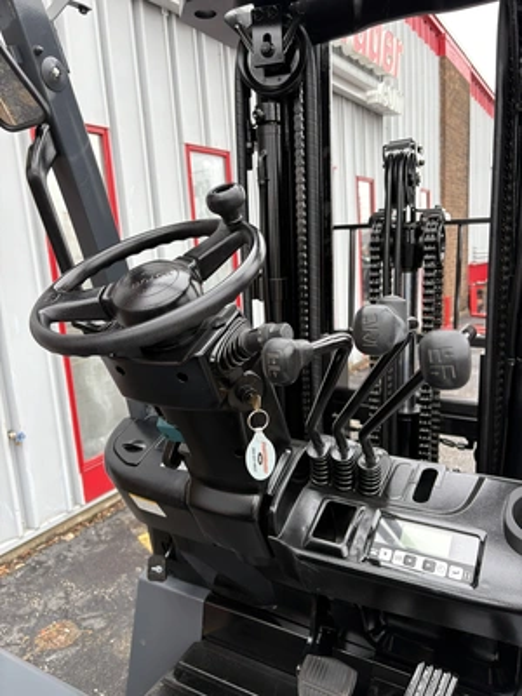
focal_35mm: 26
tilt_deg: -9.8
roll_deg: +5.4
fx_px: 523
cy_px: 348
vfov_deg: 67.3
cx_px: 261
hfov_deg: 53.1
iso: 40
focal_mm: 5.96
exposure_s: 1/122
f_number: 1.6
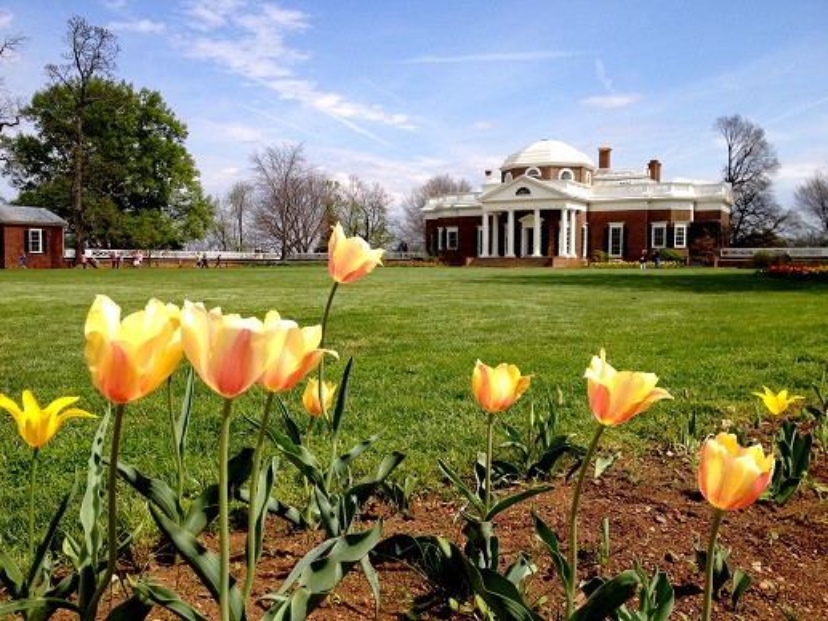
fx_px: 837
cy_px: 310
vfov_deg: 40.7
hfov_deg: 52.6
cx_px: 414
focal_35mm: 35
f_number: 2.4
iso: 64
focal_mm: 4.28
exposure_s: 1/1842
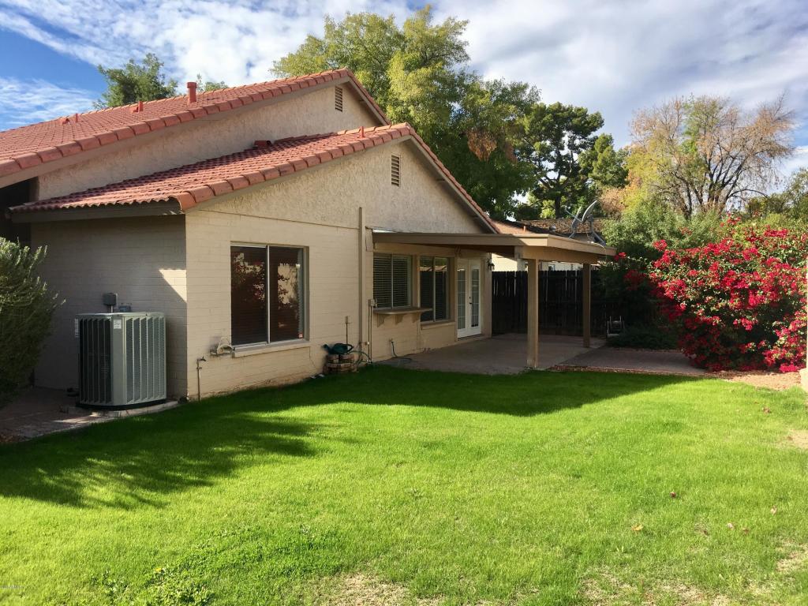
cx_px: 404
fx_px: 677
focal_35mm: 29
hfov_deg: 61.7
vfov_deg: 48.2
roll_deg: -0.1
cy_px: 303
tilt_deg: -1.5
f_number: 2.2
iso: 25
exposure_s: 1/1282
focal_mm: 4.15
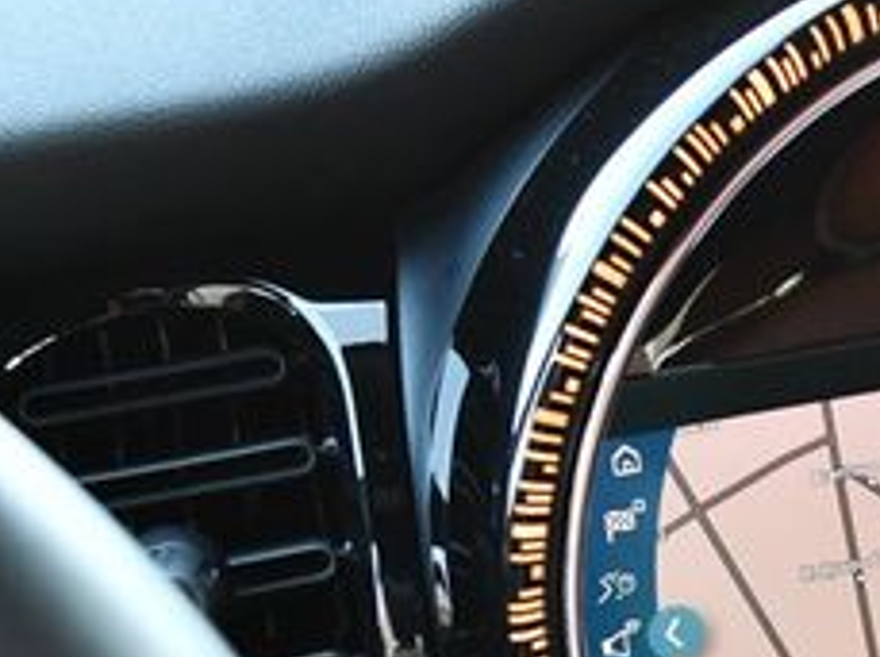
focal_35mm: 97
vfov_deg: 15.1
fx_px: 2462
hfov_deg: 19.0
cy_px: 526
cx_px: 1091
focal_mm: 18
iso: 900
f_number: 3.5
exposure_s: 1/125
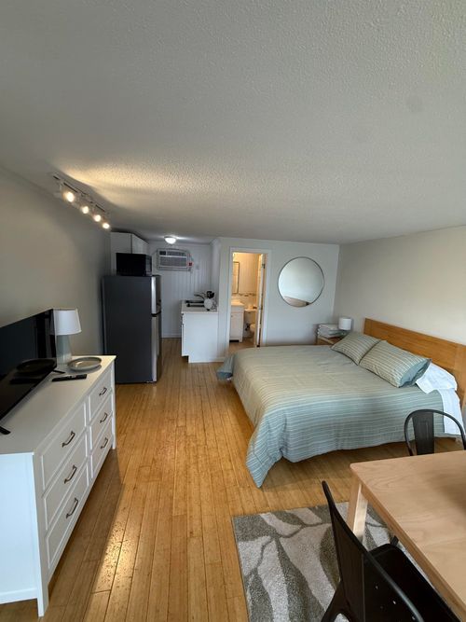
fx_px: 251
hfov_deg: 85.7
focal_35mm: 14
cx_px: 233
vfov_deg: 102.1
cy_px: 311
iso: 250
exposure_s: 1/120
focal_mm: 2.22
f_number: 2.2
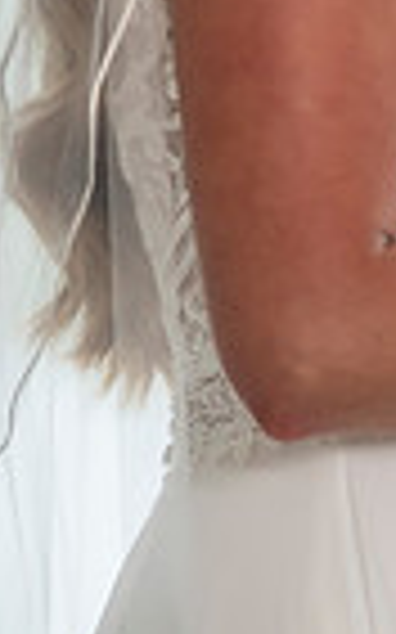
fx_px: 12722
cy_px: -52
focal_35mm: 736
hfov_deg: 1.8
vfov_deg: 2.9
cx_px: 1252
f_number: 2.8
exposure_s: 1/250
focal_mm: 175
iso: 250
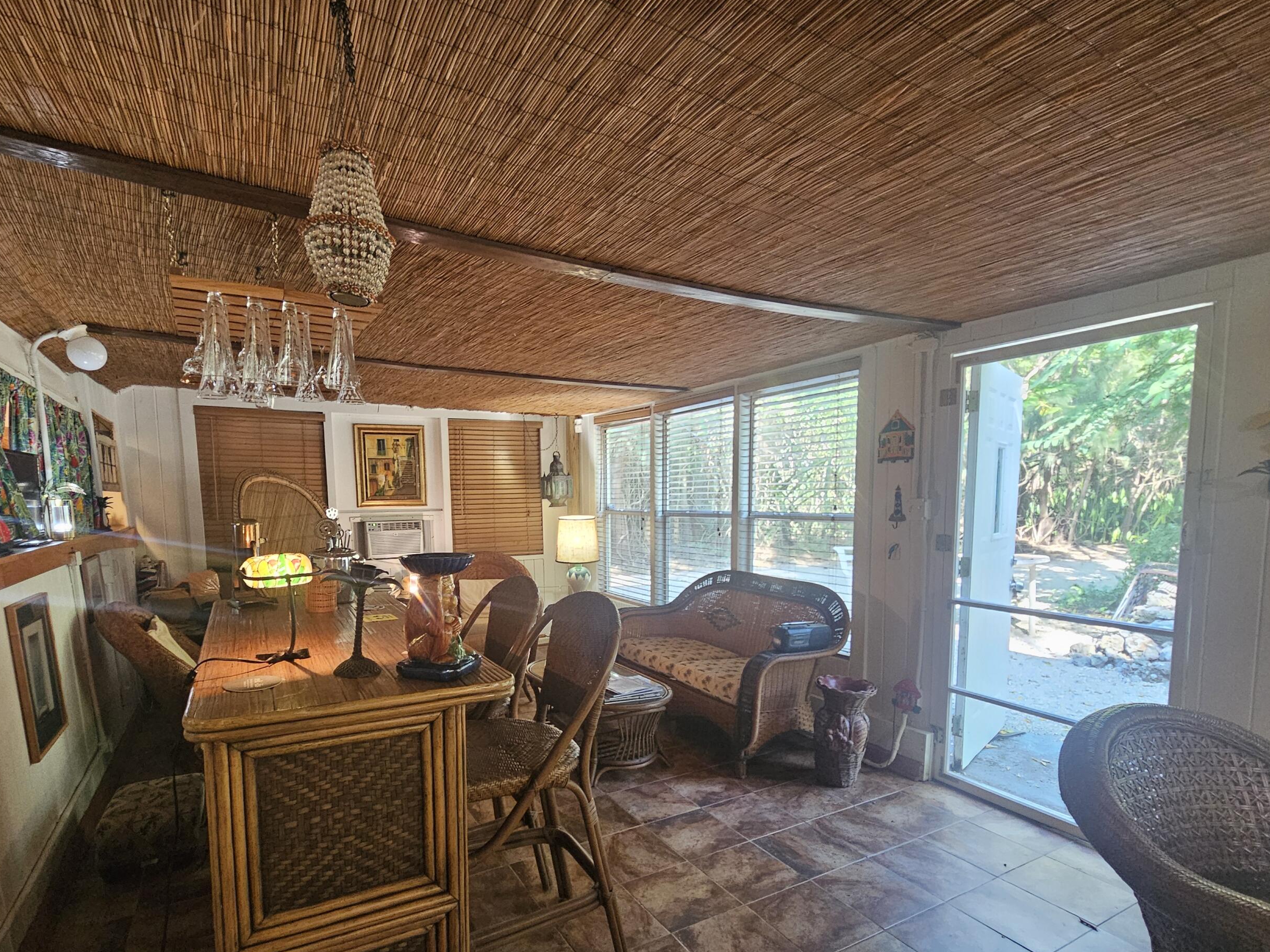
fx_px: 587
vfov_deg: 77.4
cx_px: 558
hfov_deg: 94.0
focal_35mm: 16
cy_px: 559
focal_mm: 2.2
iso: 500
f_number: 2.2
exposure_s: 1/30
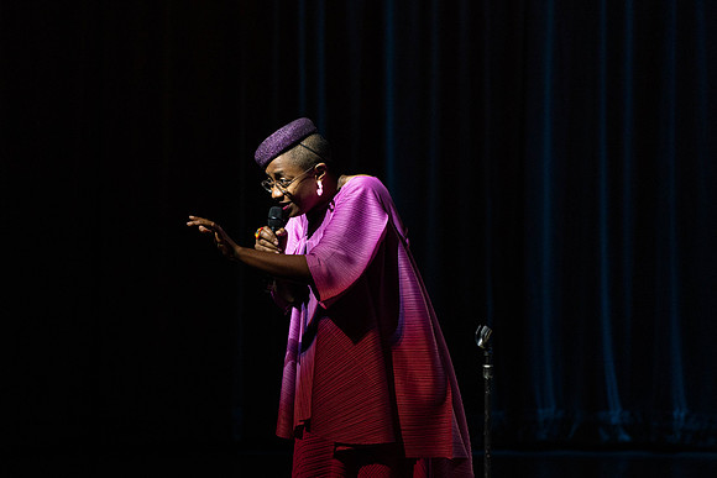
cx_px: 358
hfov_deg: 6.1
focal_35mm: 339
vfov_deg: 4.1
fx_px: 6753
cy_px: 239
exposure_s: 1/320
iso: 3200
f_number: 8
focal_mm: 339
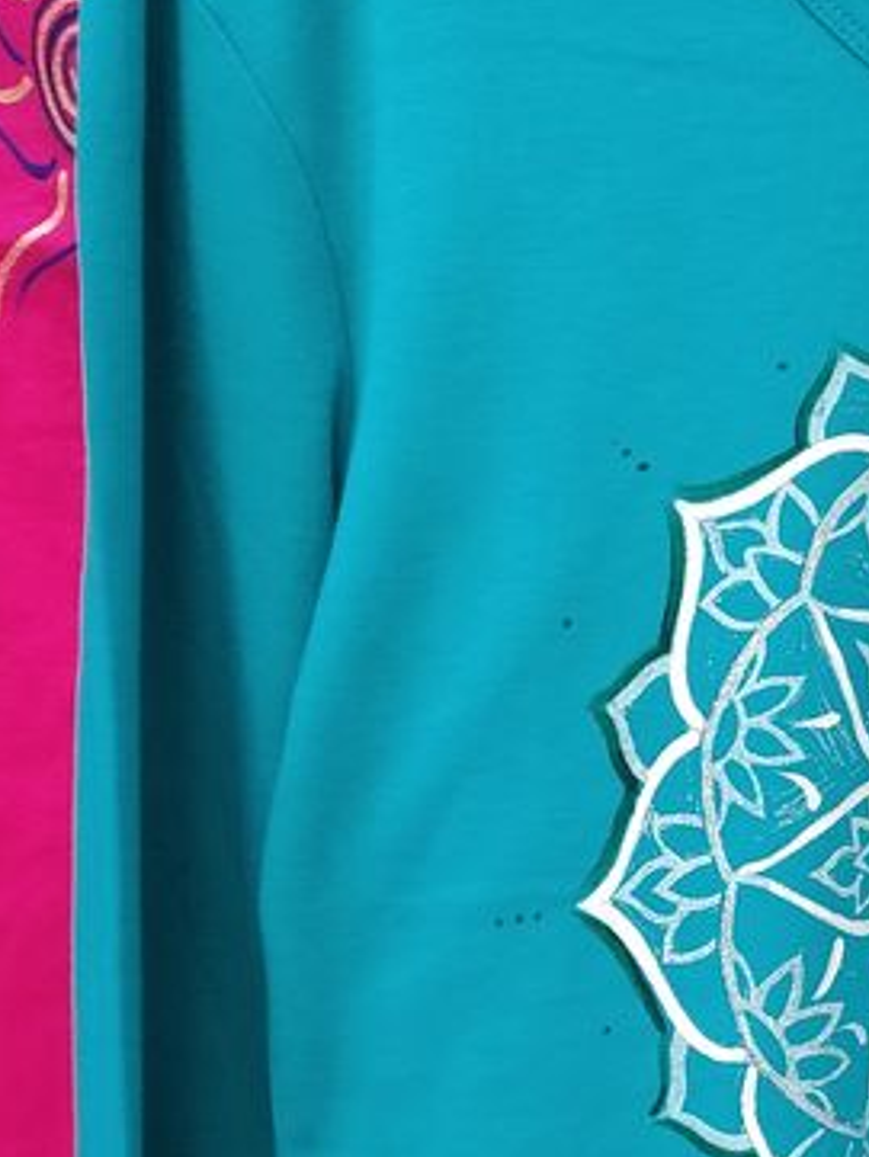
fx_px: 2409
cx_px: 1116
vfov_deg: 26.7
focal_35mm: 72
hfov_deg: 19.0
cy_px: 843
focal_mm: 3.82
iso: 100
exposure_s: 1/105
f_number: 2.2
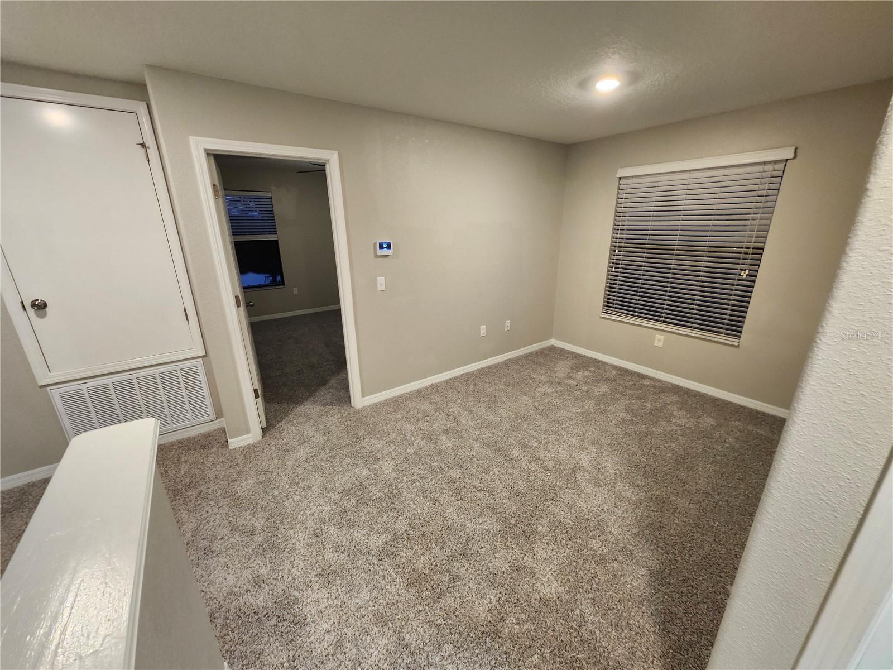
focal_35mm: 13
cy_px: 335
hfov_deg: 106.2
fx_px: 335
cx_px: 446
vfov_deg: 89.9
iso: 320
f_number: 2.2
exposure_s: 1/40
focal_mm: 1.74
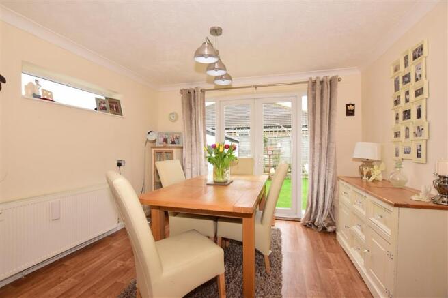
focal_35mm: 15
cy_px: 149
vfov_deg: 77.3
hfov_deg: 100.4
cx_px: 224
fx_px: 187
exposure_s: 1/125
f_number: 5.6
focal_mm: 10
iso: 400
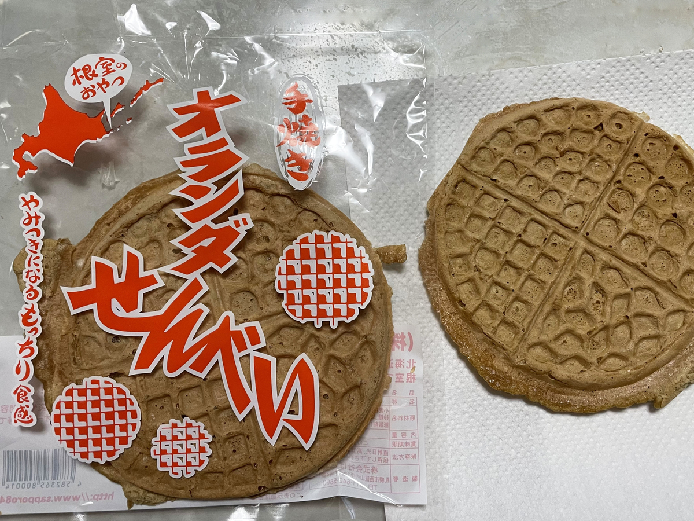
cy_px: 260
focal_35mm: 26
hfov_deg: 67.3
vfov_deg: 53.1
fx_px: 521
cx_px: 347
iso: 160
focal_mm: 4.2
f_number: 1.6
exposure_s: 1/50
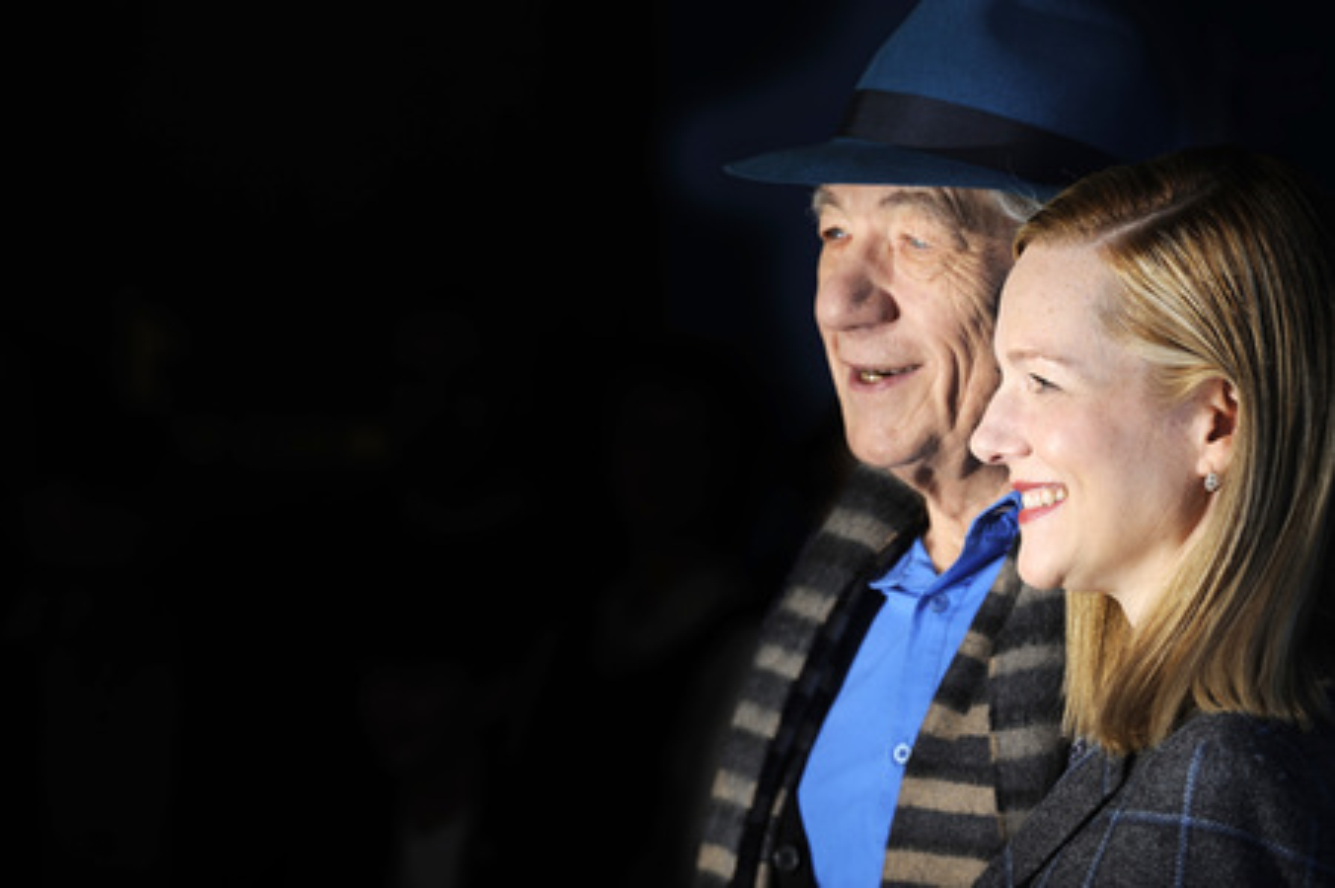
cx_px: 668
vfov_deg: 6.9
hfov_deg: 10.3
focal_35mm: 200
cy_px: 444
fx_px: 7411
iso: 200
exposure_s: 1/200
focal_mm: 200
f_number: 7.1
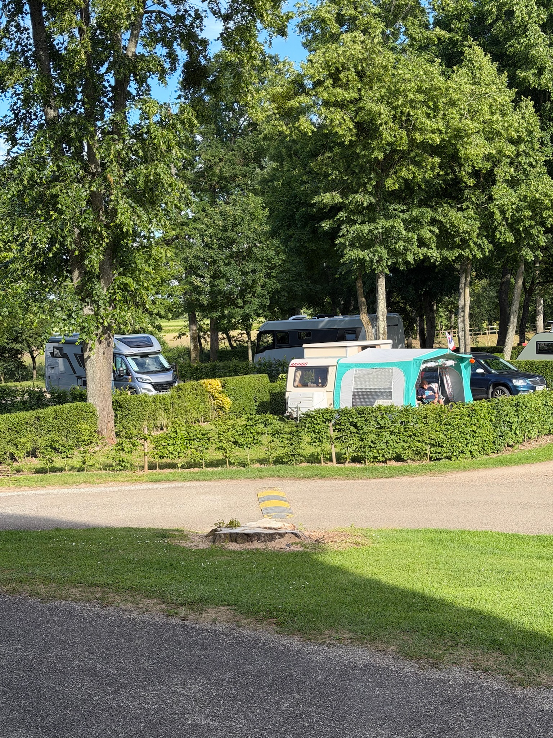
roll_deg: +2.6
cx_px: 276
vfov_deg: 39.7
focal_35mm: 48
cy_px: 369
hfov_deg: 30.3
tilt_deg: -4.5
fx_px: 1022
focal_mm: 6.76
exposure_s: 1/1543
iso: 80
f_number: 1.78
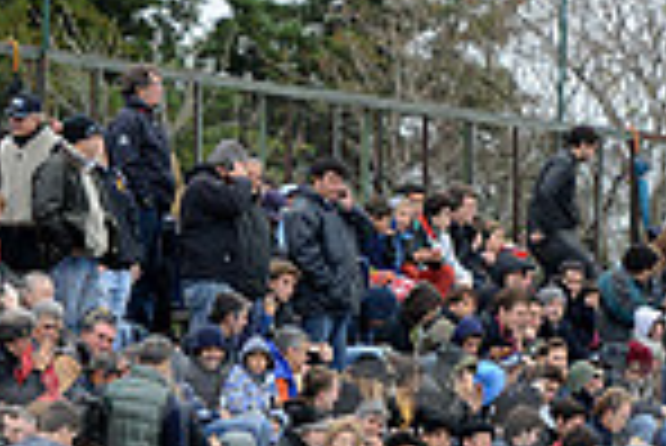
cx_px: -279
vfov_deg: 2.6
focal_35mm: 529
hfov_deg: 3.9
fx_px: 9796
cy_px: 408
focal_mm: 135
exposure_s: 1/320
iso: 320
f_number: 2.8
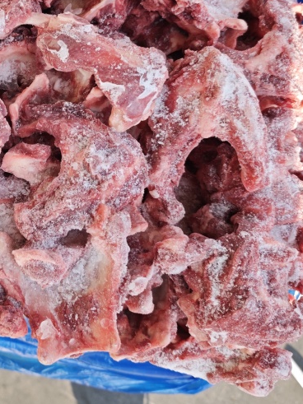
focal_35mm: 50
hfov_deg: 28.1
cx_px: 38
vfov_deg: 37.5
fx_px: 584
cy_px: 116
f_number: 1.62
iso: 50
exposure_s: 1/376
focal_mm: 6.55
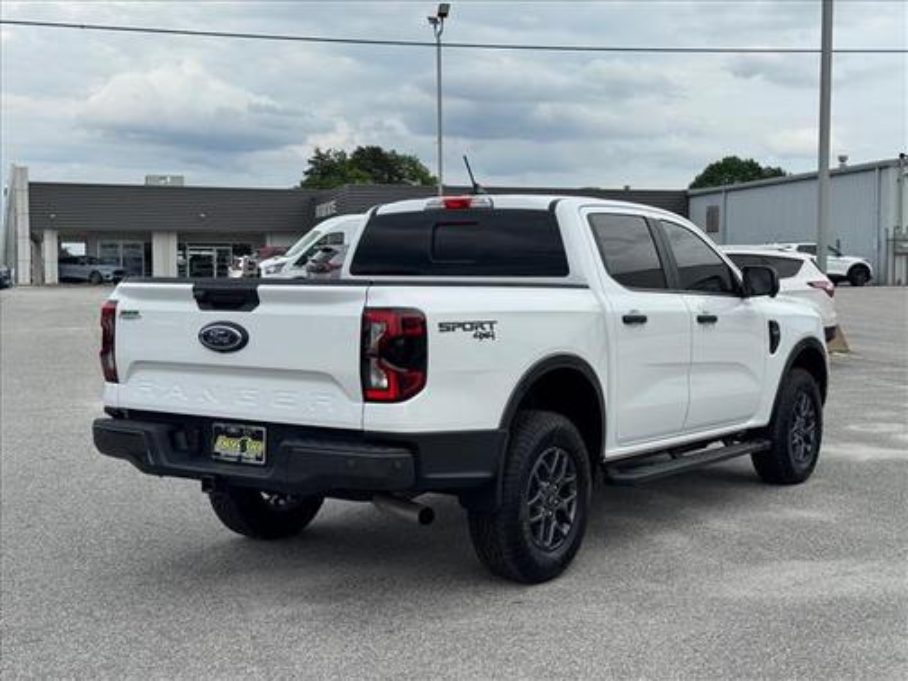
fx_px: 1259
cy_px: 340
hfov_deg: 39.7
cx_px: 454
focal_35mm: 48
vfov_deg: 30.3
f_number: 1.78
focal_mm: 6.76
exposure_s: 1/4049
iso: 64
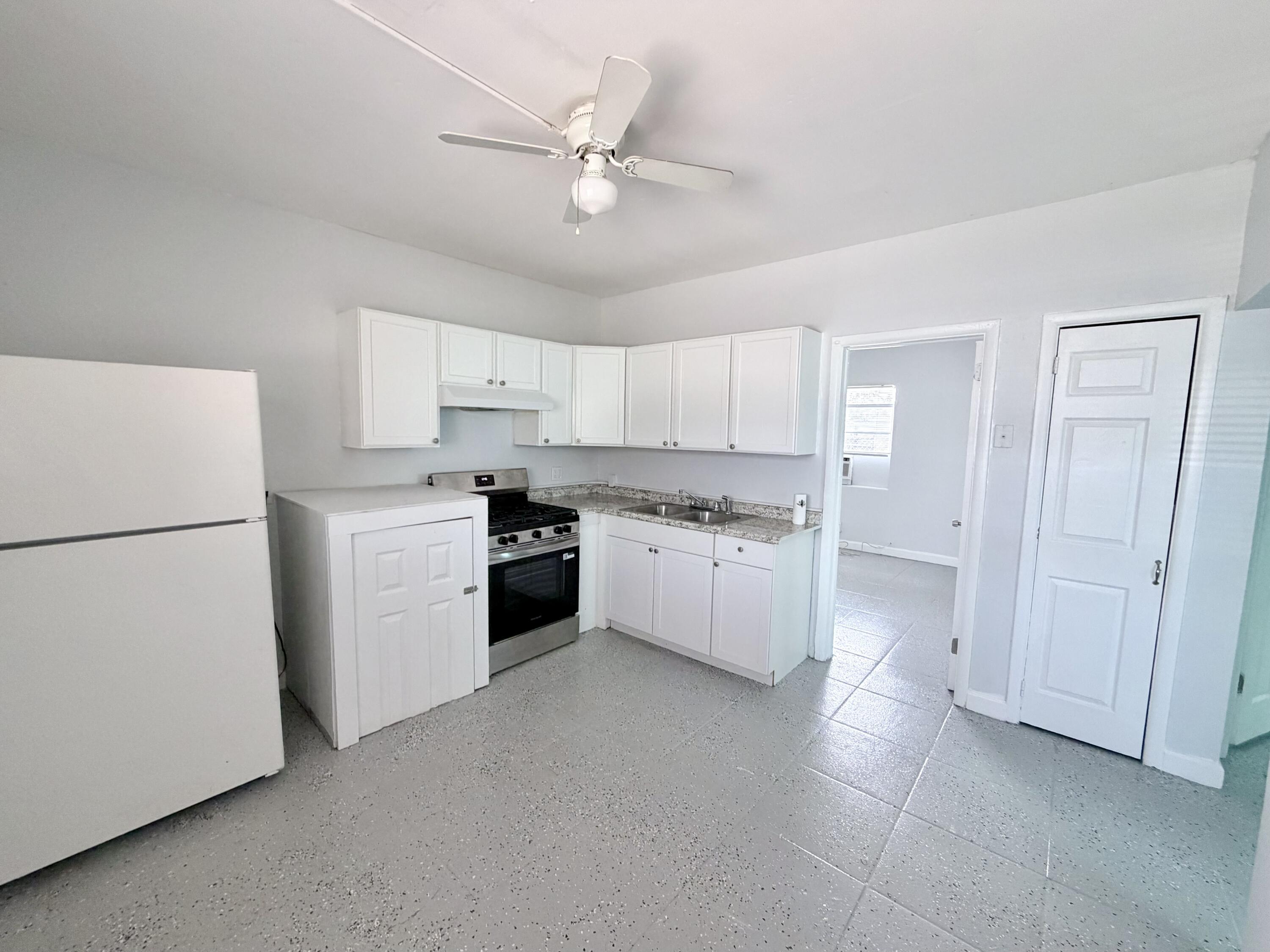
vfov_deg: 85.7
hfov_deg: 102.1
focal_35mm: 14
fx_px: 514
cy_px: 476
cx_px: 635
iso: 250
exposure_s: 1/121
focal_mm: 2.22
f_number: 2.2
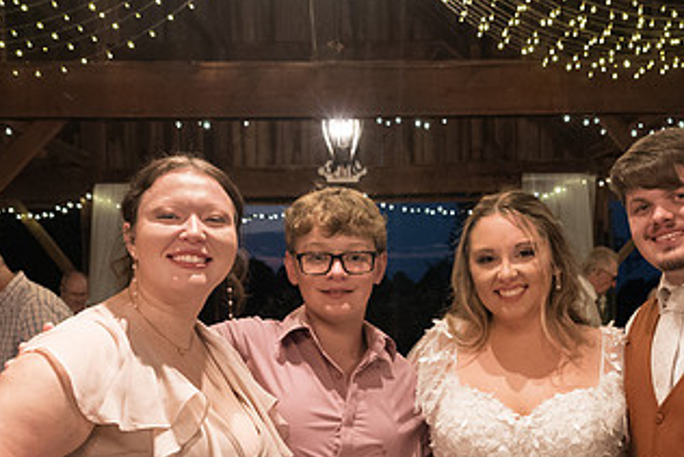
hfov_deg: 32.7
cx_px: 435
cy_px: 369
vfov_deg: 22.0
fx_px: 1159
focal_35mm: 61
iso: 6400
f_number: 6.3
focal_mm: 32
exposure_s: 1/50
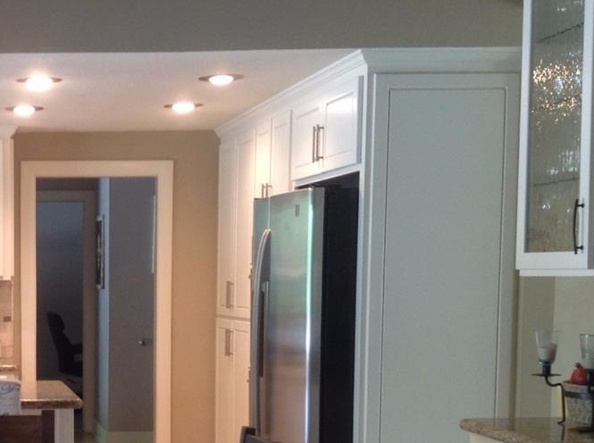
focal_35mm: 79
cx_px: -9
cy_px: 382
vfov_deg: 18.3
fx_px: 1353
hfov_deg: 23.6
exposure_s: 1/15
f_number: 2.4
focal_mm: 4.28
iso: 80
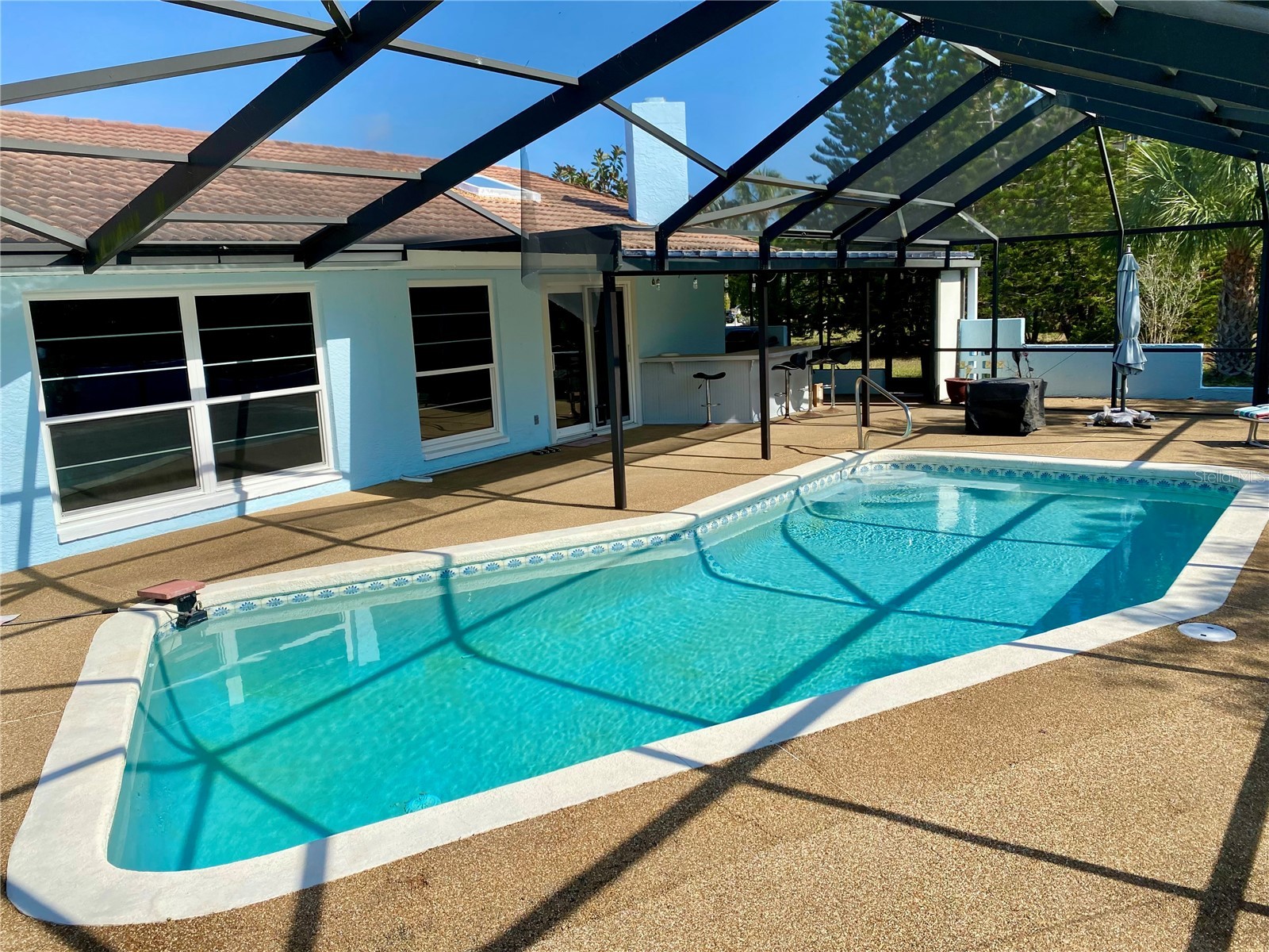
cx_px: 634
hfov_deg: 67.3
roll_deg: +2.1
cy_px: 476
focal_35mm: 26
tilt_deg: -9.5
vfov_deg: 53.1
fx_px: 953
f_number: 1.8
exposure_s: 1/2105
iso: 32
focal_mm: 4.25
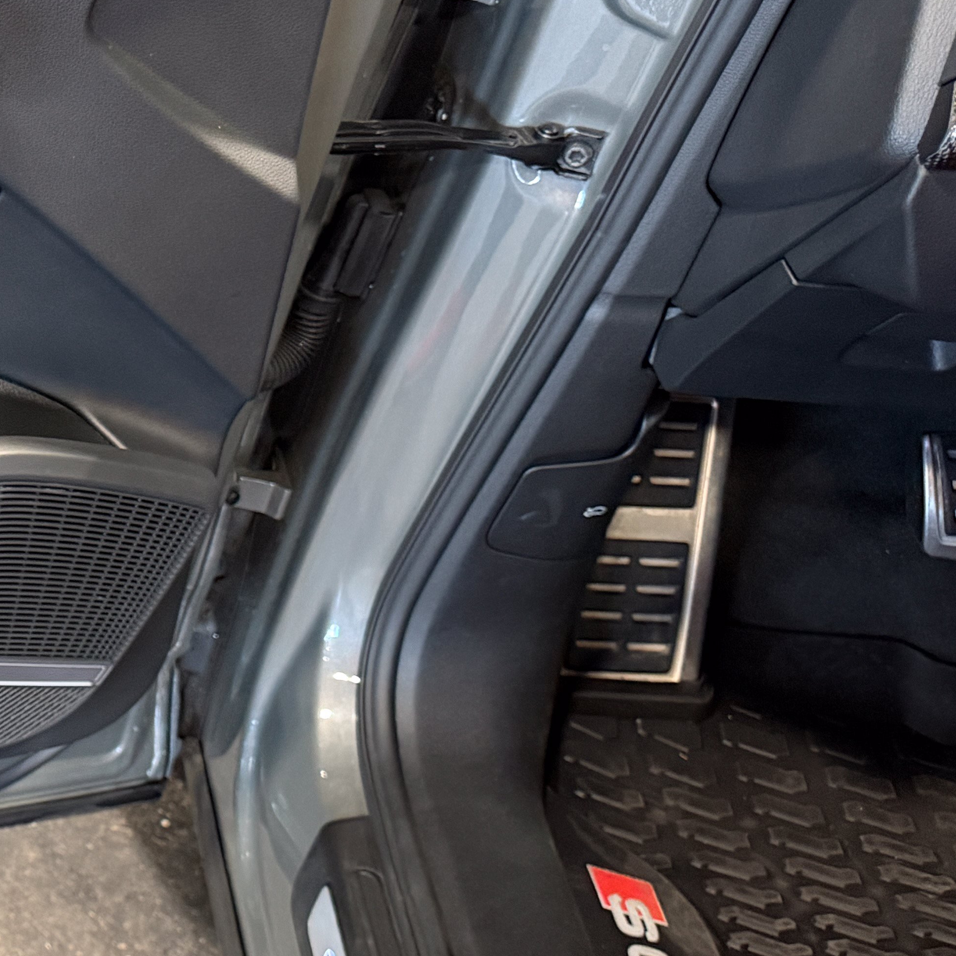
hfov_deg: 23.4
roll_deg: -2.1
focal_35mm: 62
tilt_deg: -36.3
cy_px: 550
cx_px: -391
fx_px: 1937
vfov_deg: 27.7
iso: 500
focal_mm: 6.76
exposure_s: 1/60
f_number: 1.78
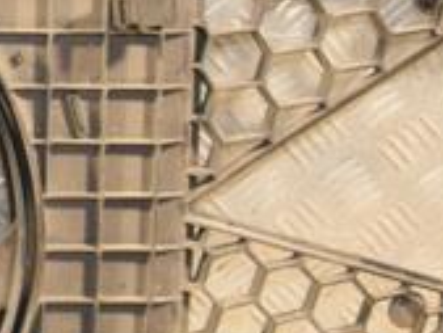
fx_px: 1379
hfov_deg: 16.7
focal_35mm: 108
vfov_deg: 13.8
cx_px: -199
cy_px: 181
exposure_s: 1/160
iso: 800
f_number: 5
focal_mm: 21
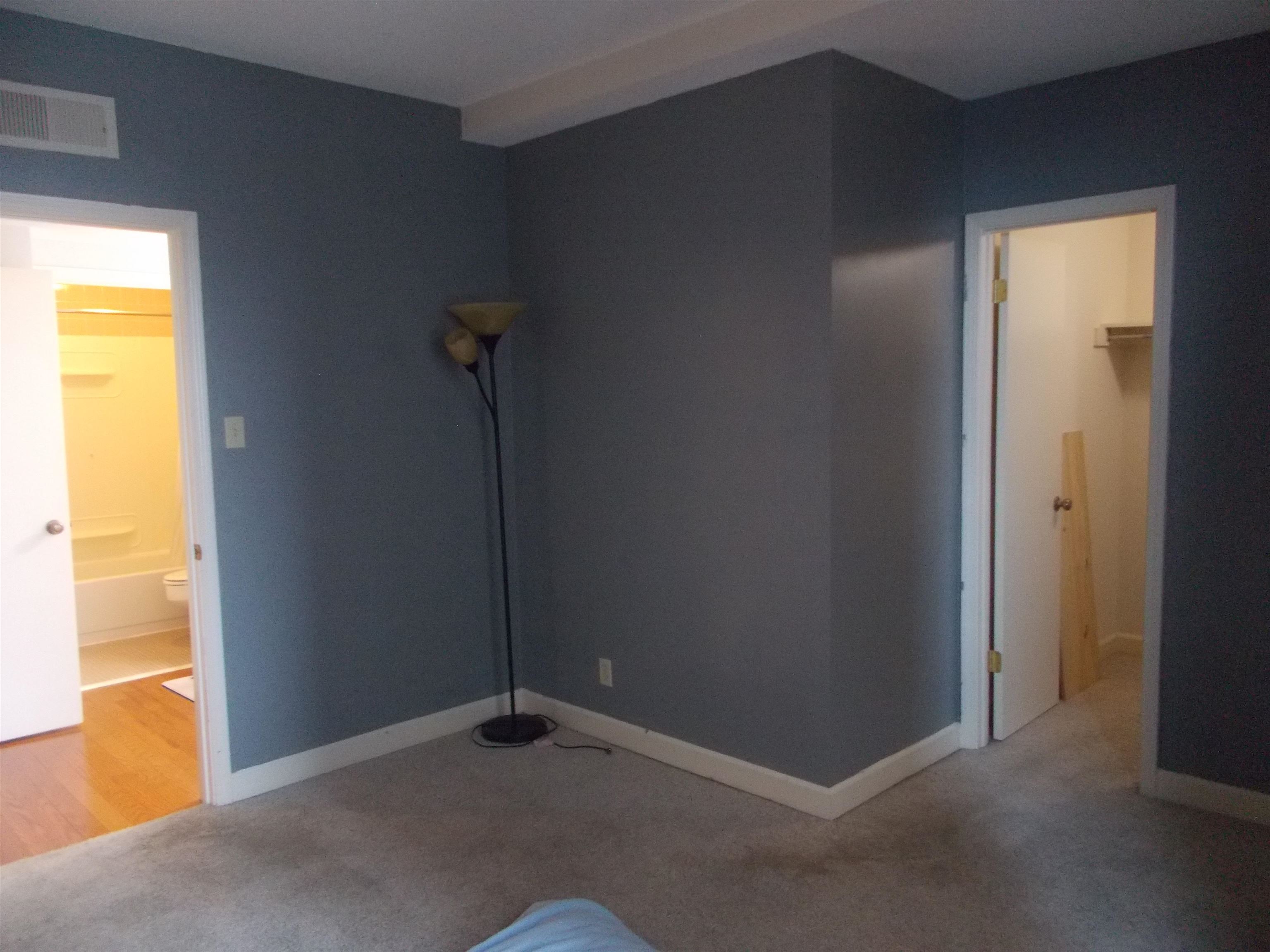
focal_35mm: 26
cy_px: 476
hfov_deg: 67.3
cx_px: 635
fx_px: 954
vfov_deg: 53.1
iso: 400
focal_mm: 4.6
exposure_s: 1/10
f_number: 3.2
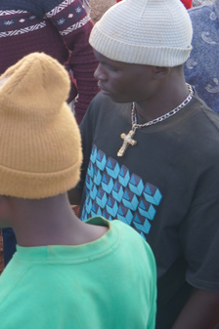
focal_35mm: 73
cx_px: -214
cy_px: 84
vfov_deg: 27.4
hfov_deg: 15.2
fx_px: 667
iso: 320
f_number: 5.6
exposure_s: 1/100
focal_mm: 24
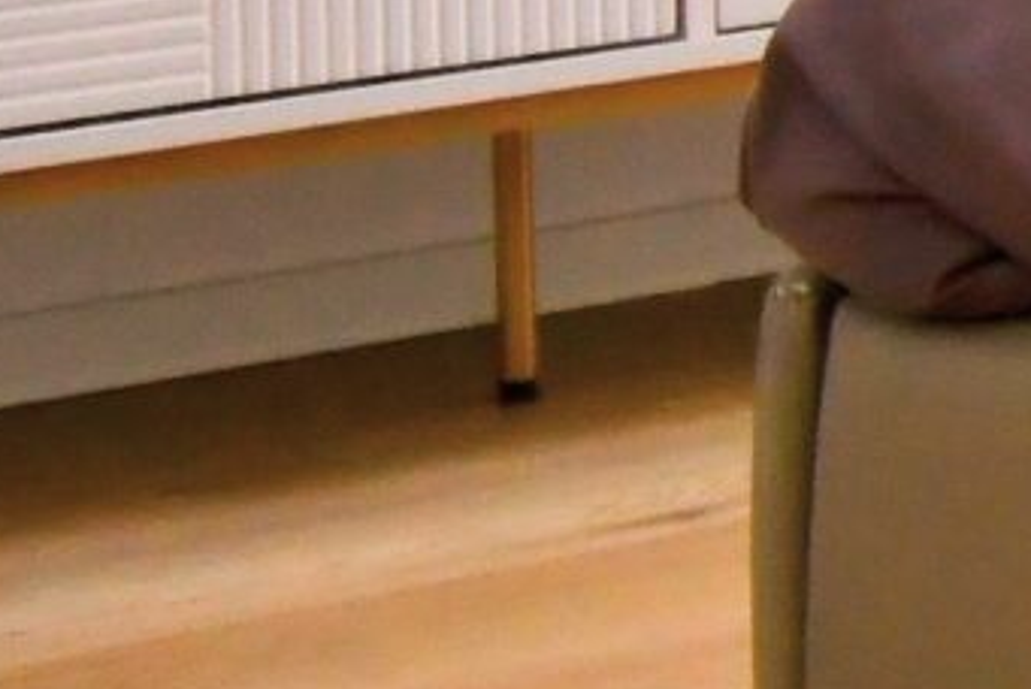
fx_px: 6449
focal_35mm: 225
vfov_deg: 5.9
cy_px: -929
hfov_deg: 7.5
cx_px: 3510
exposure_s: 1/100
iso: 800
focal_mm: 20
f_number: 5.6
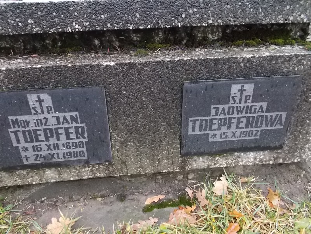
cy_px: 117
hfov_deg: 67.3
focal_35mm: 26
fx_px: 234
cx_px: 156
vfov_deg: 53.1
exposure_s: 1/80
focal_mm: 4.6
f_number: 3.2
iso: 400
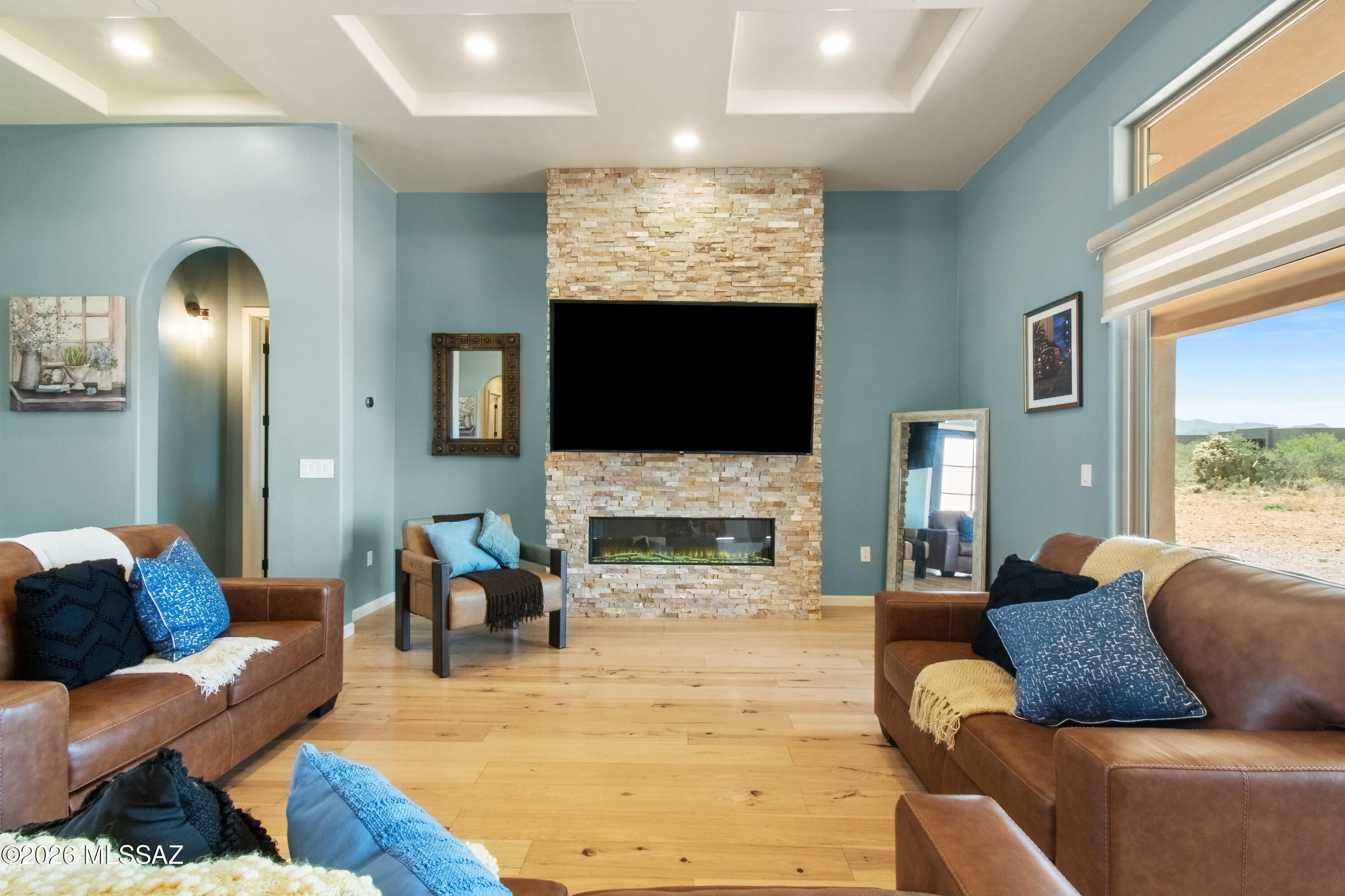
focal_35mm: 15
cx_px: 672
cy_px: 448
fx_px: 560
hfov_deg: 100.4
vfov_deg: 77.3
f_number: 22
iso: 1600
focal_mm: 10
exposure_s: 1/4
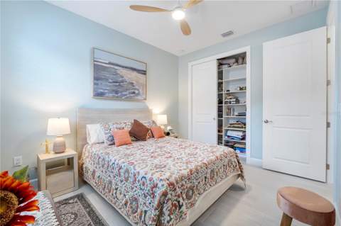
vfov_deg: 77.2
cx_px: 170
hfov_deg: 100.4
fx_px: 142
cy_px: 113
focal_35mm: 15
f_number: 4.5
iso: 1000
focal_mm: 10
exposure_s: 1/30
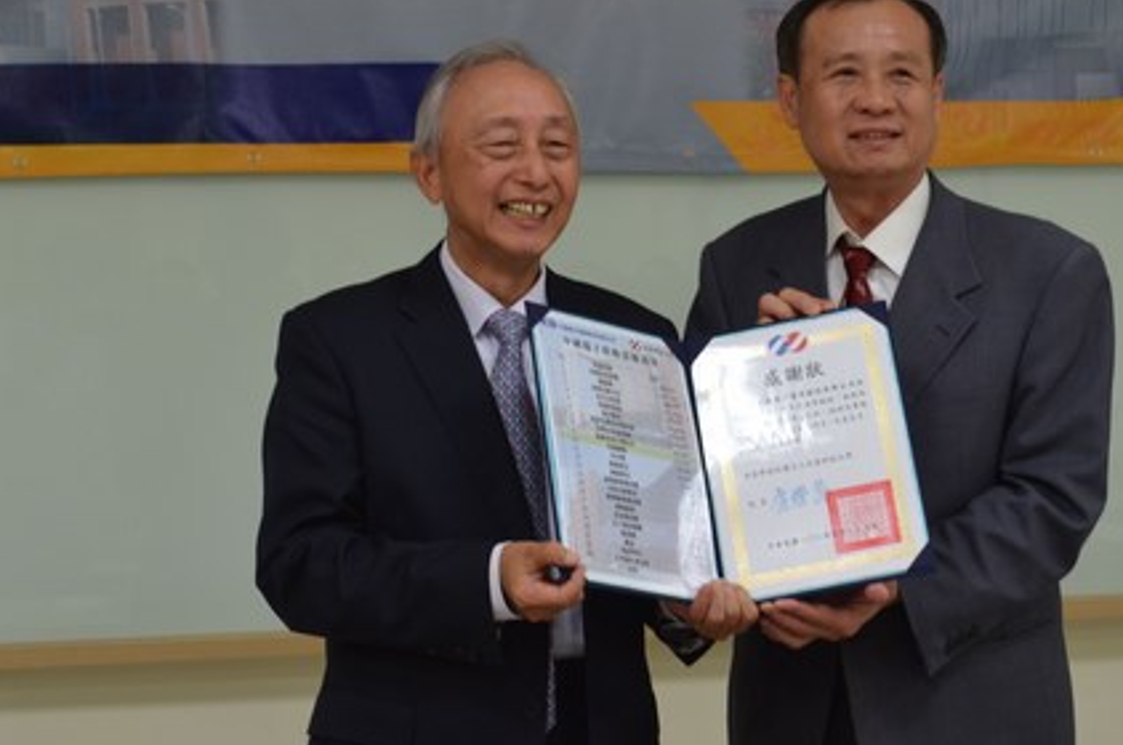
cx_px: 503
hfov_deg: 22.4
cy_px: 208
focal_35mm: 91
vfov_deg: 14.9
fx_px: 2834
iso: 720
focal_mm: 40
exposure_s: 1/60
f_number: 5.3
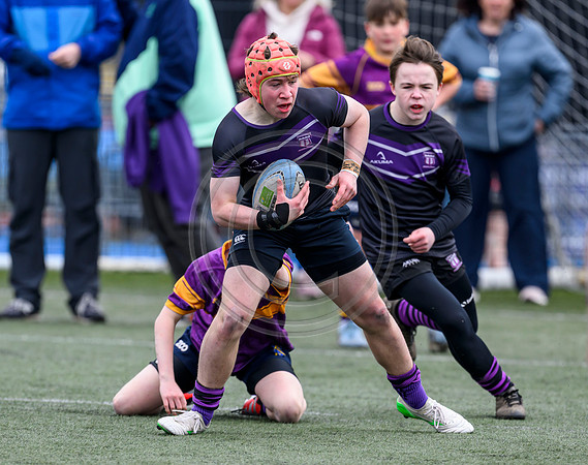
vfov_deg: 2.6
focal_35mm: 586
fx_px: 10157
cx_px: 339
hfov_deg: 3.3
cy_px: 269
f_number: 3.5
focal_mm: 400
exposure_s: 1/1600
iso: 500
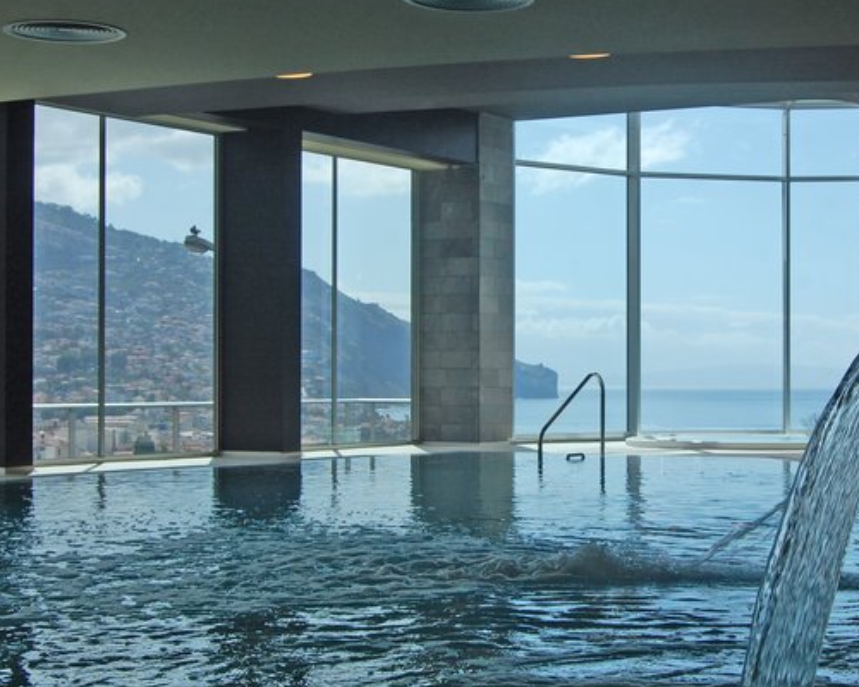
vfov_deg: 21.3
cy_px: 357
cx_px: 567
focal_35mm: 72
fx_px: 1830
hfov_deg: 26.3
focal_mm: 32
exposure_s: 1/400
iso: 200
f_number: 10
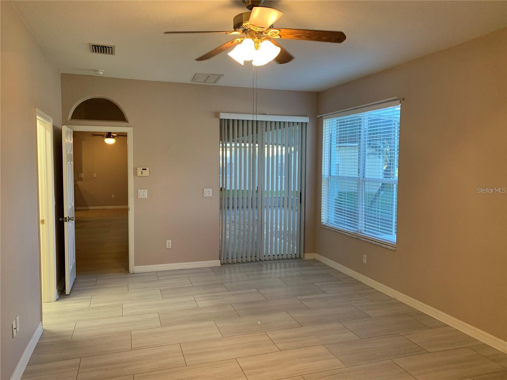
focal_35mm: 26
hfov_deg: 67.3
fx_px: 381
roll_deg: +0.2
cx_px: 254
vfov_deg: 53.1
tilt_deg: -3.5
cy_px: 190
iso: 125
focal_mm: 4.25
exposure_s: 1/60
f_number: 1.8
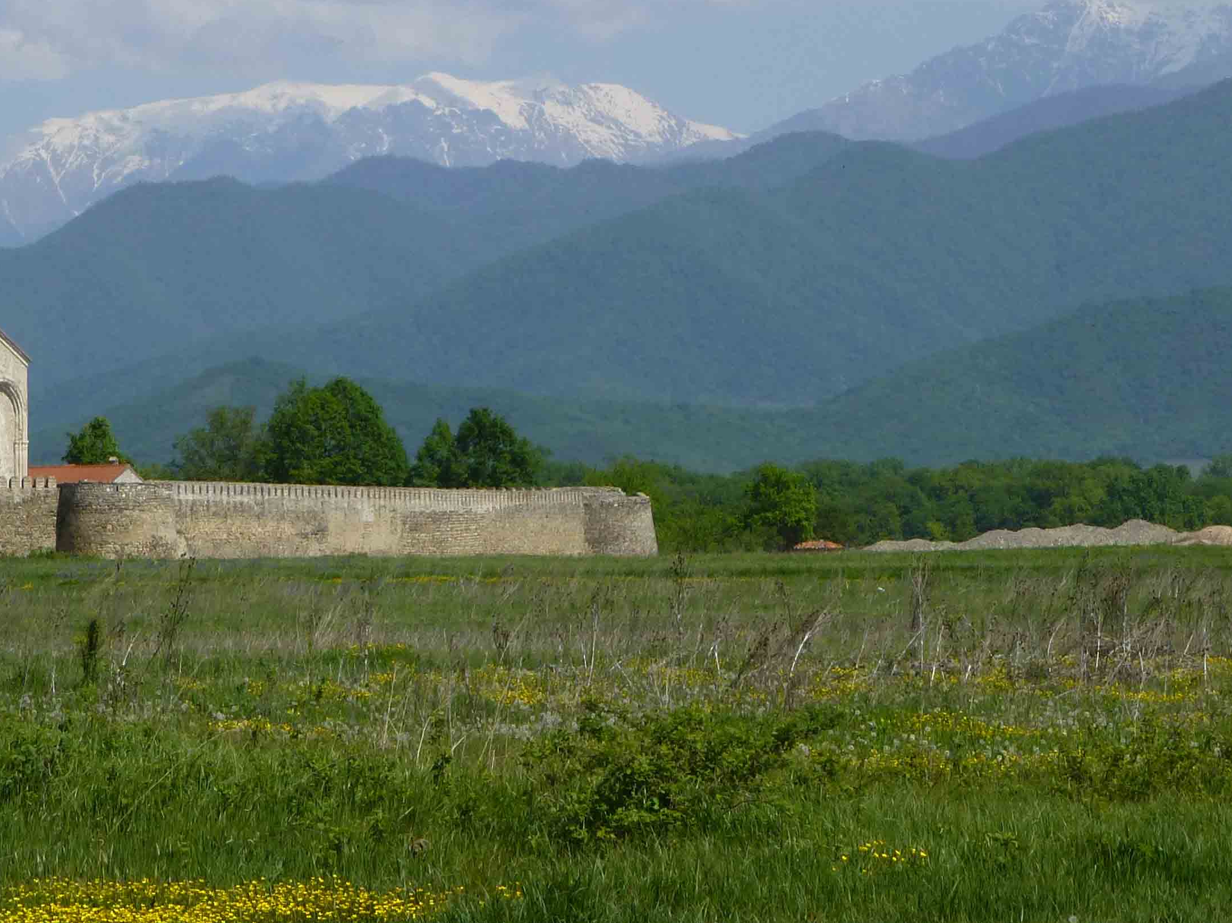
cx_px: 414
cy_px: 262
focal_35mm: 157
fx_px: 5587
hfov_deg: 12.6
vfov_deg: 9.4
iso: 100
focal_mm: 14.2
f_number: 5.1
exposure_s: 1/800
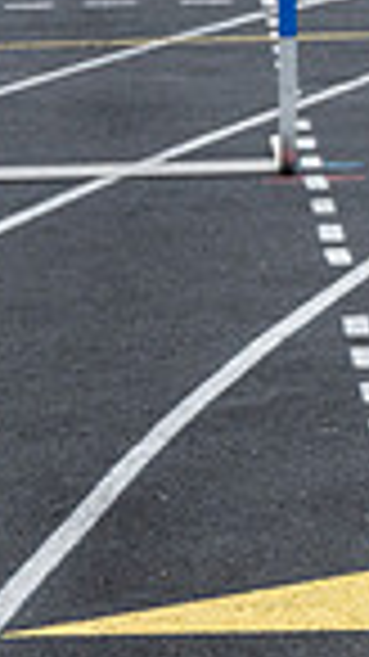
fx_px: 5085
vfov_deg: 7.2
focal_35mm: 292
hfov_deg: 4.0
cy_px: -400
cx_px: 1204
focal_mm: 46
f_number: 5
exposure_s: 1/1250
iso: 200
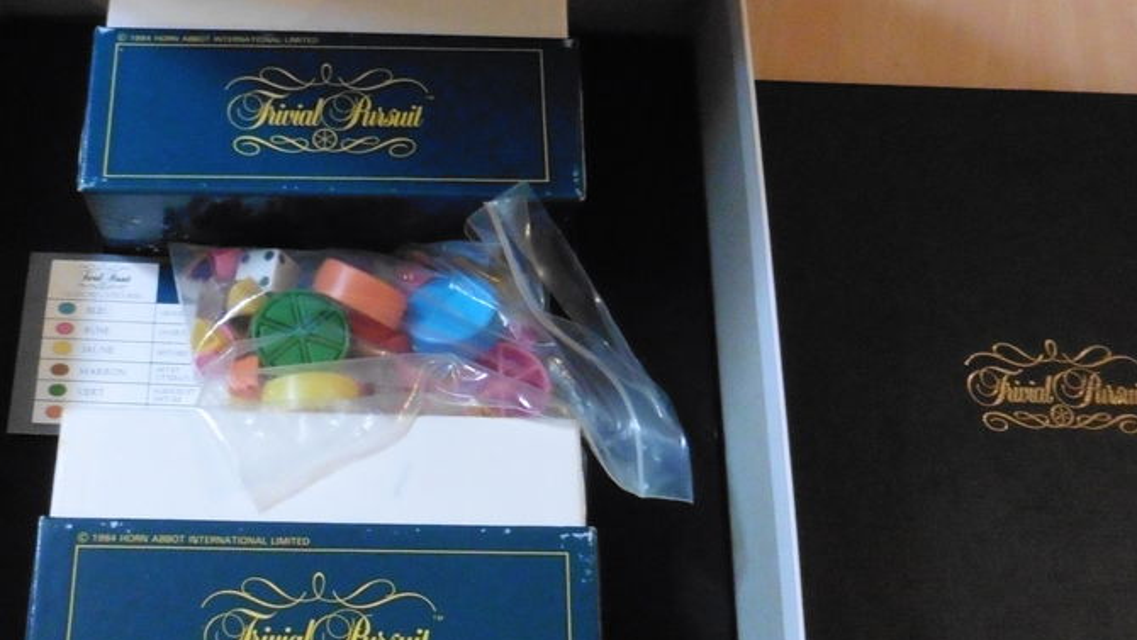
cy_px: 363
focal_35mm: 39
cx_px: 414
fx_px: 1176
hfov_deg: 51.0
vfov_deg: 30.4
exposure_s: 1/60
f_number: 3.3
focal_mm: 4.3
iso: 1600
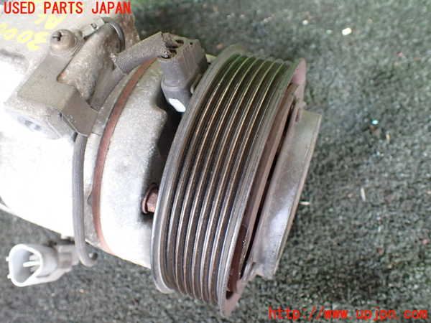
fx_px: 374
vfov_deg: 46.8
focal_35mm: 30
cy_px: 162
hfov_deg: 60.0
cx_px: 216
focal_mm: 5.4
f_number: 2.3
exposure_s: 1/125
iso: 640
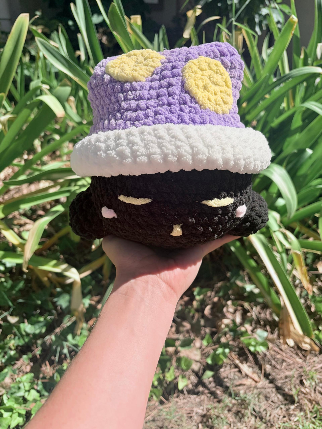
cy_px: 214
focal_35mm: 26
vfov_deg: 67.3
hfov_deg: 53.1
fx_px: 322
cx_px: 161
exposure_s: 1/5348
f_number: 1.6
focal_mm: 5.96
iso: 50
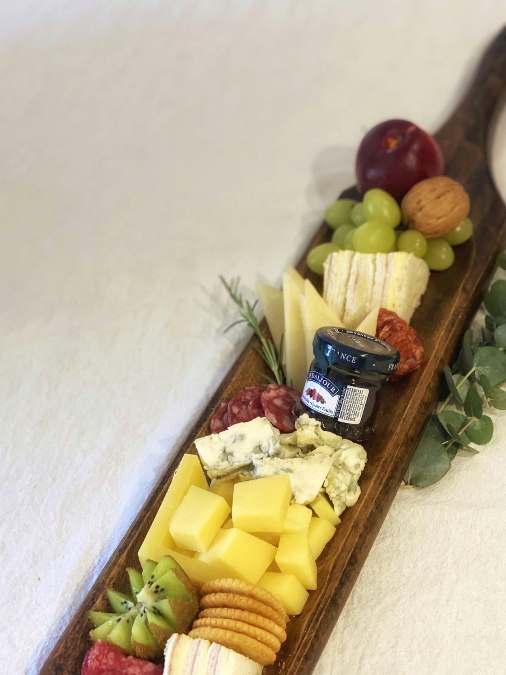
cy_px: 427
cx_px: 299
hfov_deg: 21.9
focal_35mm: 67
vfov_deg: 28.9
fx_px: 1306
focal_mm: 6
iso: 125
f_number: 2
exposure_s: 1/33
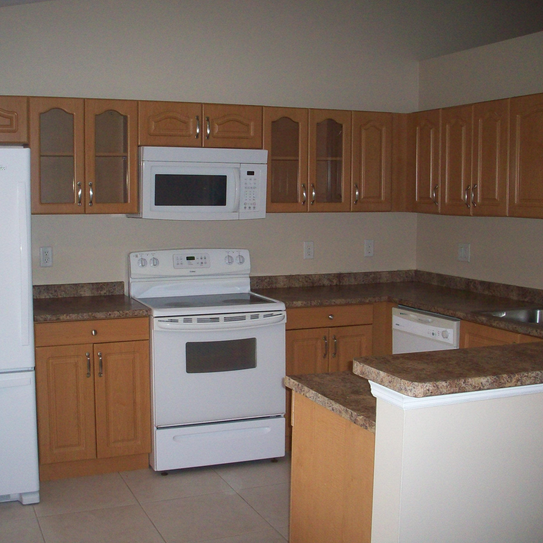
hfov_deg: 38.2
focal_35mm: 44
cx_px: 226
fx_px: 781
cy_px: 272
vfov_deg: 38.3
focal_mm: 6.2
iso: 160
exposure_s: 1/64
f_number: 2.8
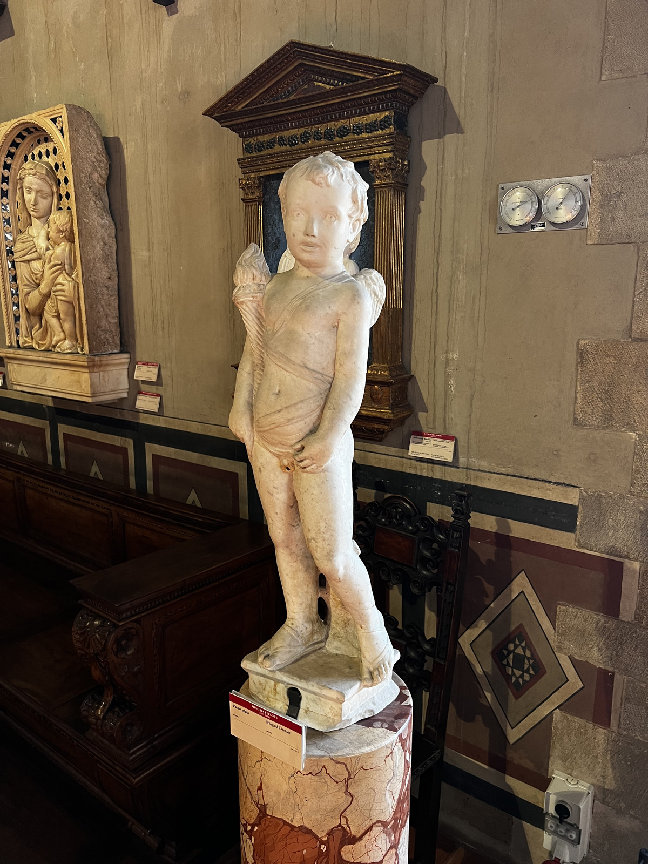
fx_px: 649
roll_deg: -0.7
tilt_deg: -11.2
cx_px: 324
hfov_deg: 53.1
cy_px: 432
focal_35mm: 26
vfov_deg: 67.3
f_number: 1.5
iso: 125
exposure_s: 1/61
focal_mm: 5.7
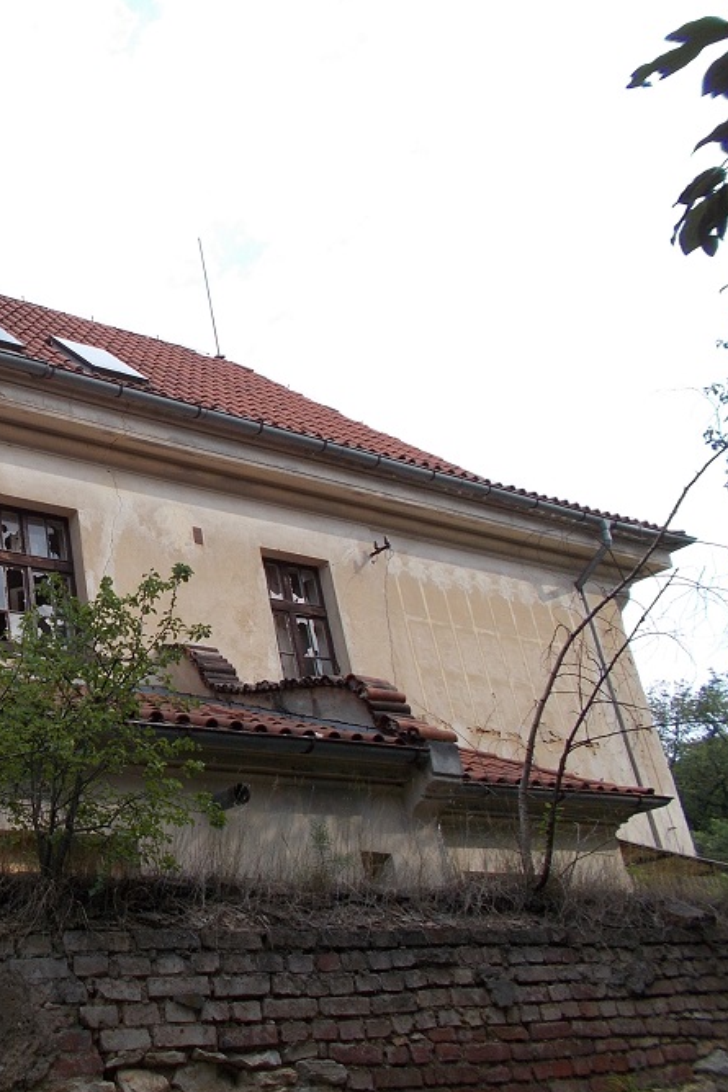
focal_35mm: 37
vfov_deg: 51.9
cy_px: 554
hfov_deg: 33.0
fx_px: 1123
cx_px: 3
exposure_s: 1/400
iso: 80
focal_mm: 4.6
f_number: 3.2
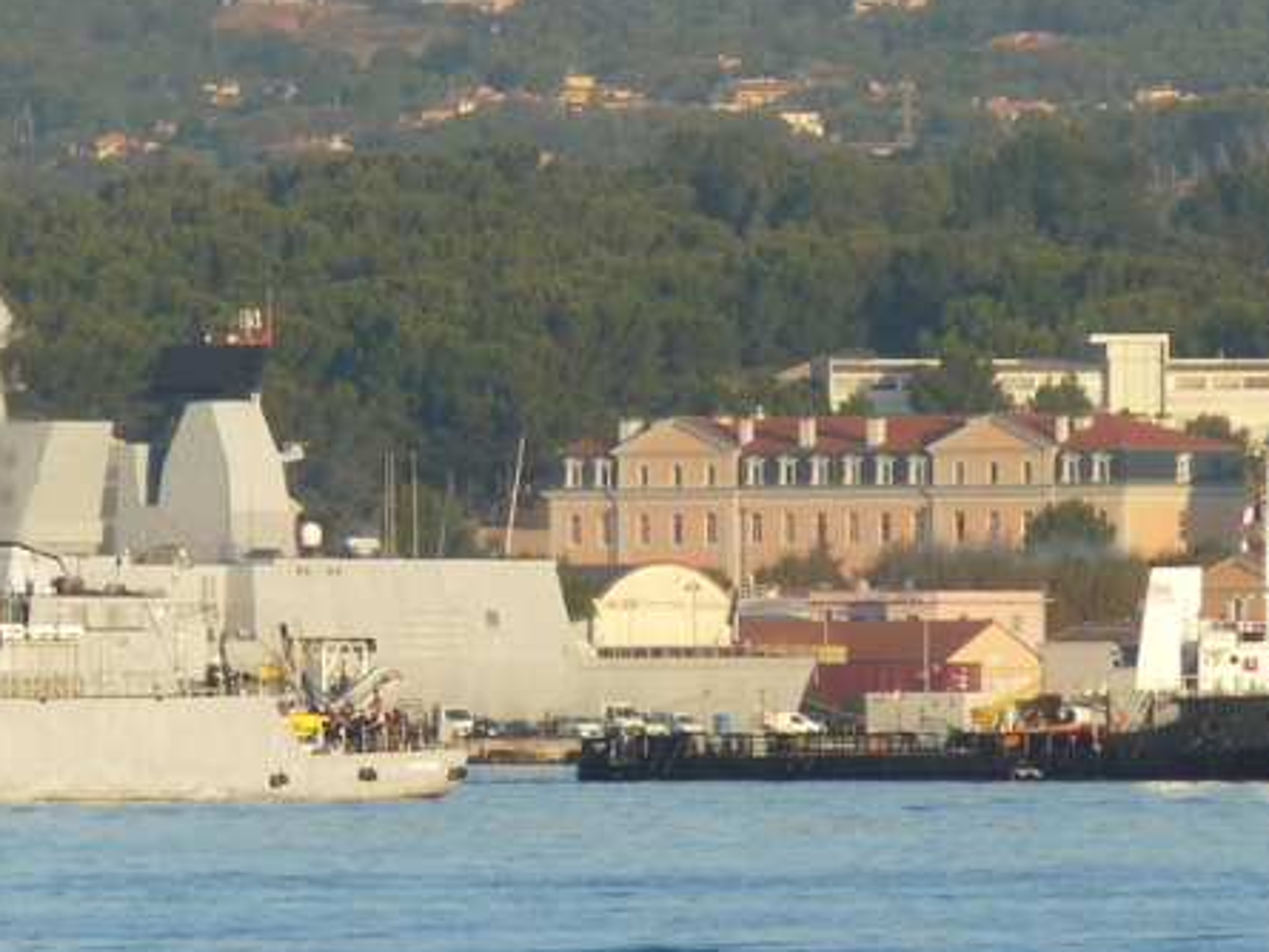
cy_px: 245
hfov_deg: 2.7
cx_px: 536
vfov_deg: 2.0
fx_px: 27172
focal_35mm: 741
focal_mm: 52.1
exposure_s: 1/250
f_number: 5.6
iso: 100
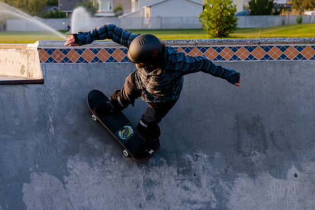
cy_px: 90
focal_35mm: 125
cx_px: 101
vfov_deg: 10.9
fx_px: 1095
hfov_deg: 16.3
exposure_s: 1/1250
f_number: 5
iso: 800
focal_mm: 75
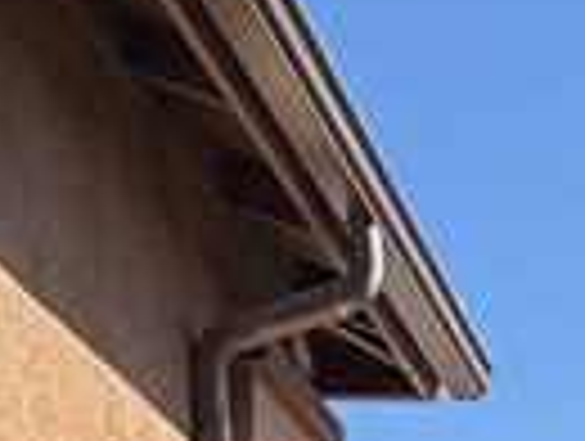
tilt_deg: -10.6
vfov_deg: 9.8
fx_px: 1862
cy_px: 1372
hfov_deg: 16.4
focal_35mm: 110
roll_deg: -0.4
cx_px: 850
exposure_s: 1/770
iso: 40
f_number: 2.2
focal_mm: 2.22
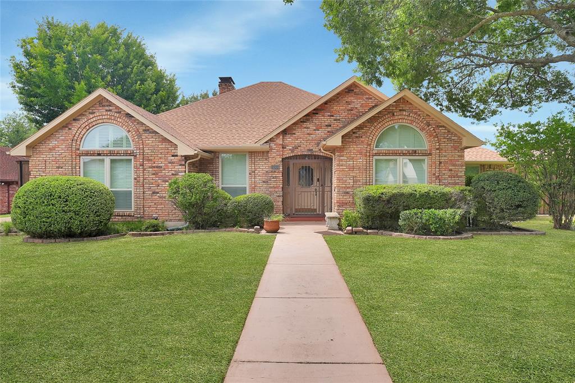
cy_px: 192
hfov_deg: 81.2
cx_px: 288
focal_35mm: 21
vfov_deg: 59.5
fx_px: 335
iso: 640
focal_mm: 21
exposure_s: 1/1250
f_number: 5
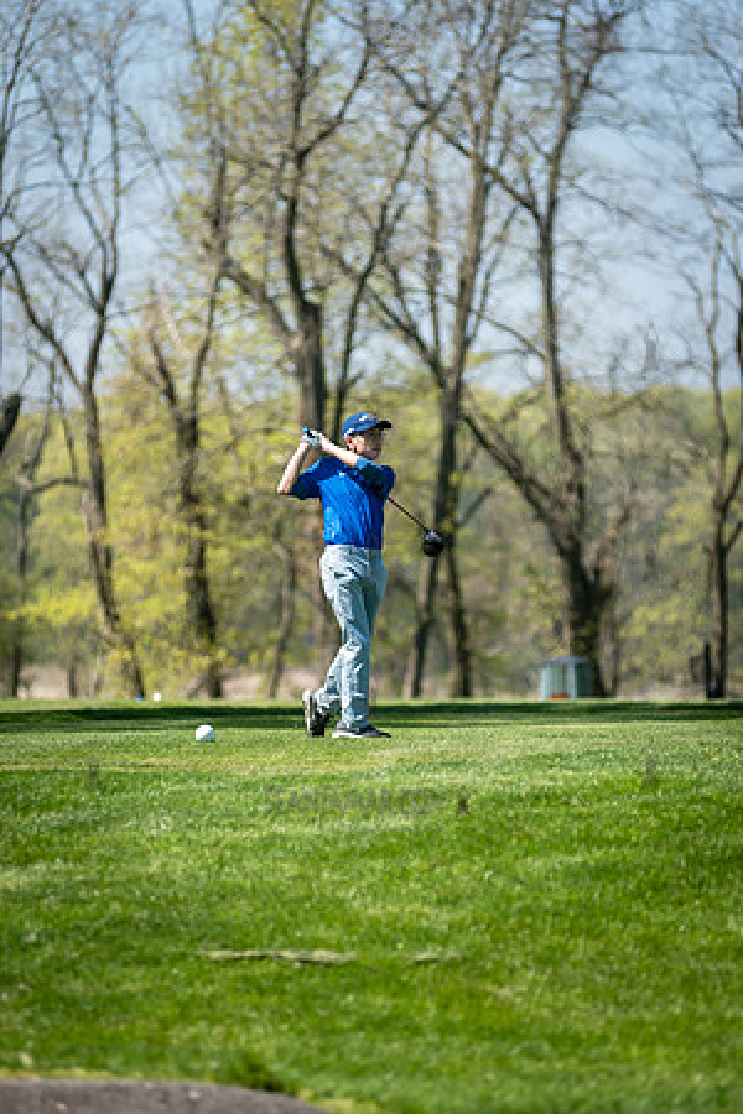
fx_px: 6191
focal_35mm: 200
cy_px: 557
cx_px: 372
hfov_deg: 6.9
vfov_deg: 10.3
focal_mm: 200
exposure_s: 1/1000
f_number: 3.5
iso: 100
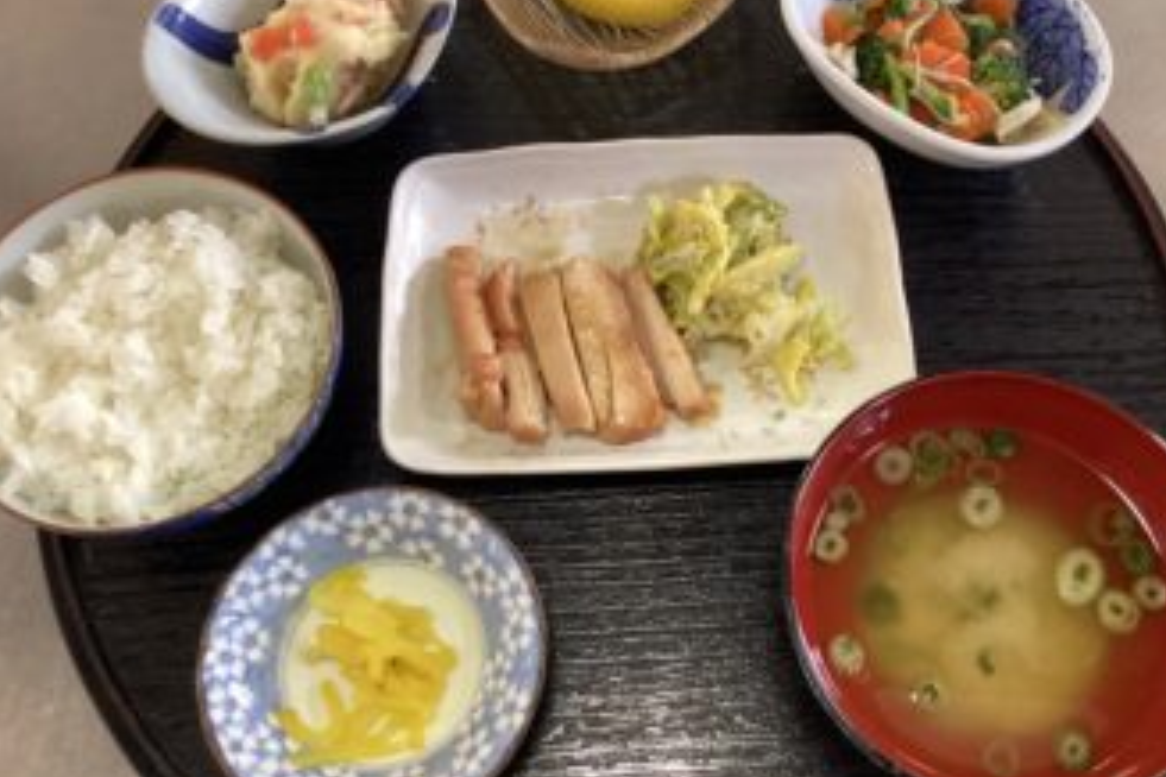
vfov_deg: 35.9
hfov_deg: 51.8
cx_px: 636
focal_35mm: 37
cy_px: 358
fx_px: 1198
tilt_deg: -66.9
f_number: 2.4
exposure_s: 1/40
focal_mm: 3.3
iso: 320
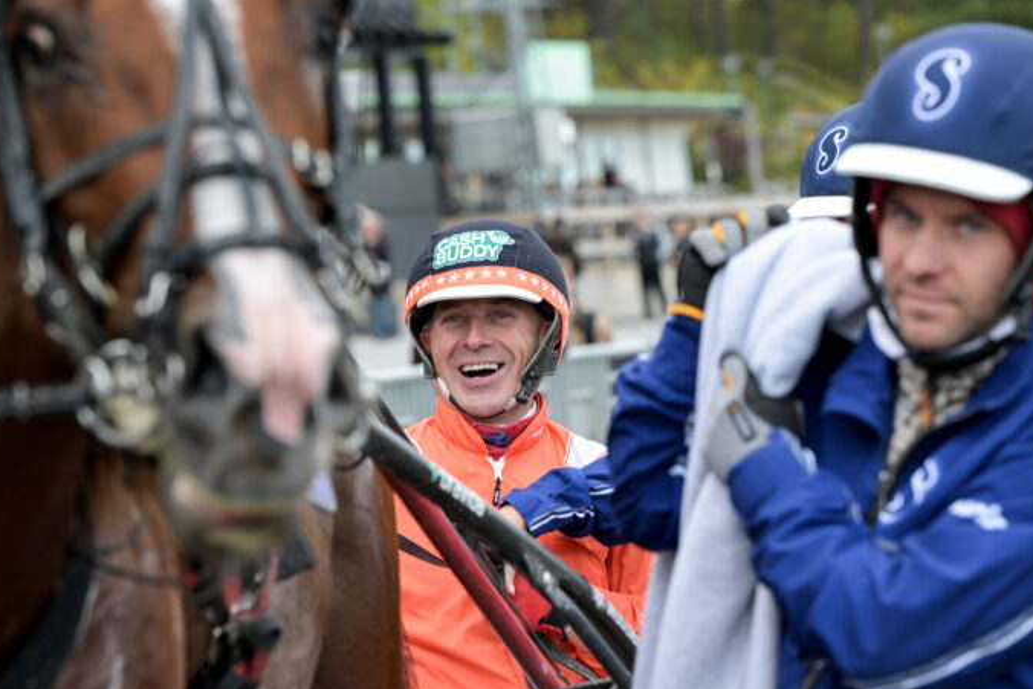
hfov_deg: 12.4
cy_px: 341
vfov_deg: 8.3
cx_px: 503
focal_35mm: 165
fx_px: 4735
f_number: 6.3
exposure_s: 1/500
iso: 800
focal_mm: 155
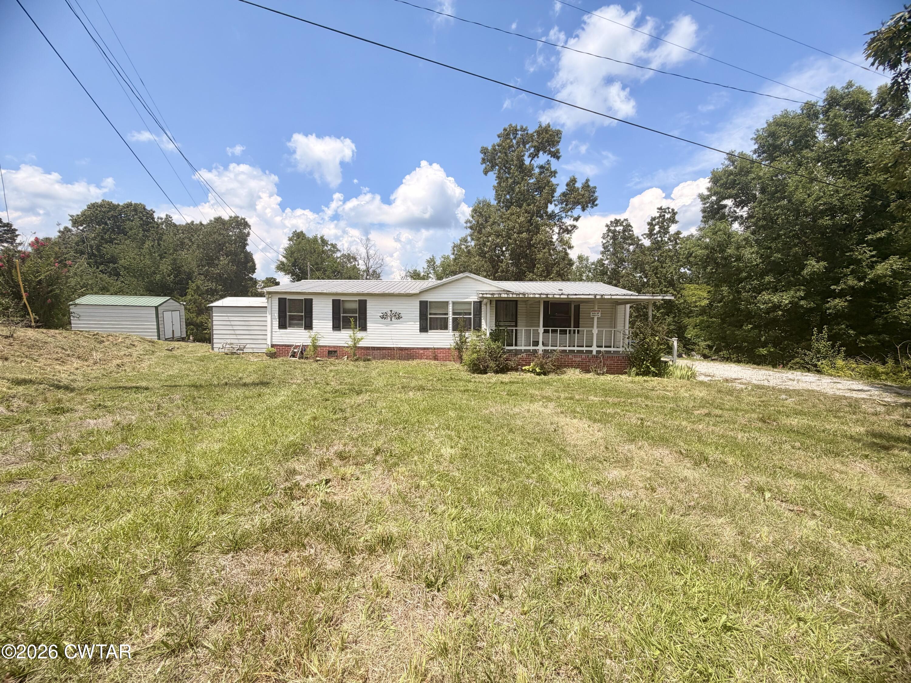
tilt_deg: -2.6
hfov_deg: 102.1
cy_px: 342
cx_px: 456
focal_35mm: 14
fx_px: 368
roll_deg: +0.0
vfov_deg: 85.7
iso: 20
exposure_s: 1/970
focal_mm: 2.22
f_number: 2.2
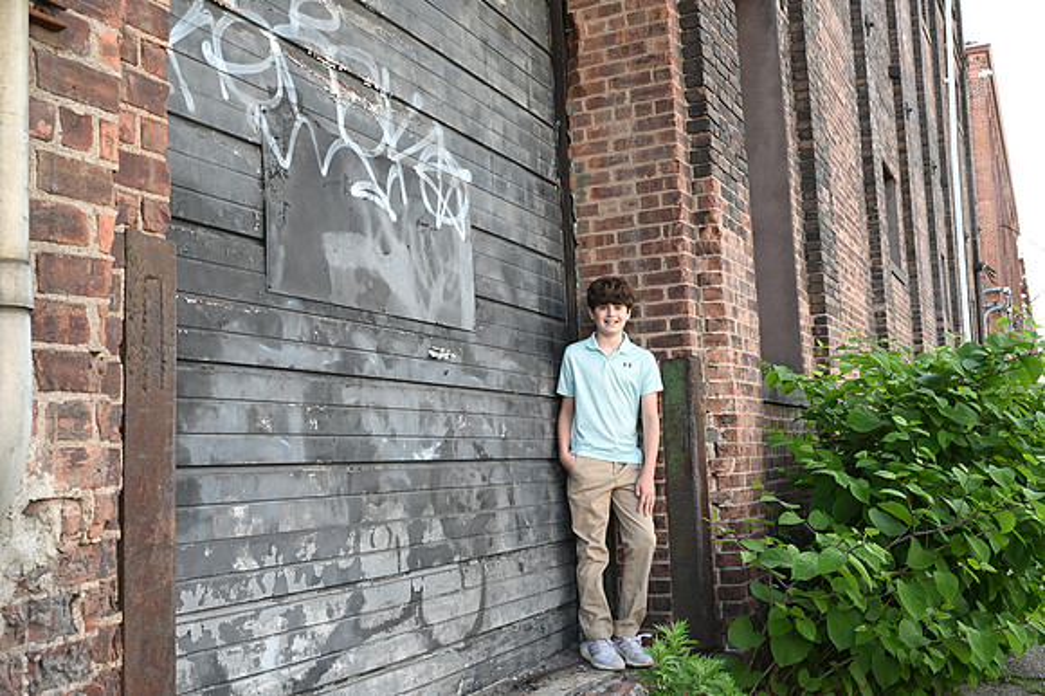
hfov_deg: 50.7
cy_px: 348
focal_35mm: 38
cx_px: 522
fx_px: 1102
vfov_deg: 35.0
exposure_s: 1/80
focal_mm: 38
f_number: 10
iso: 640
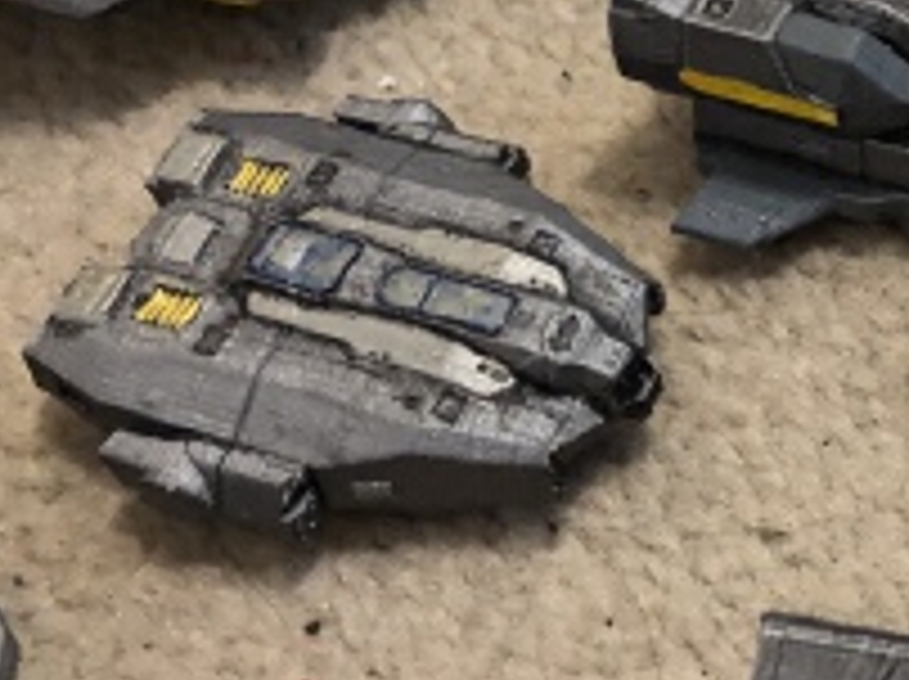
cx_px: 1118
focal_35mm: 74
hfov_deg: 23.8
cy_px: 149
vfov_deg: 19.7
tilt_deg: -53.6
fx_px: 1941
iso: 100
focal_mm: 3.99
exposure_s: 1/6
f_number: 1.8
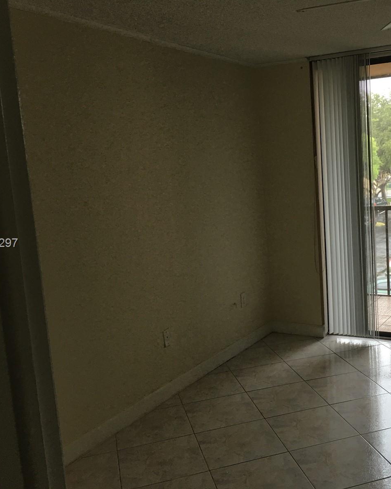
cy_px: 244
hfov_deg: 38.3
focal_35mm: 38
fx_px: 550
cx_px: 284
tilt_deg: -7.5
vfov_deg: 47.9
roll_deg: +3.2
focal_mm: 4.15
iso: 32
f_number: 2.2
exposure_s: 1/30
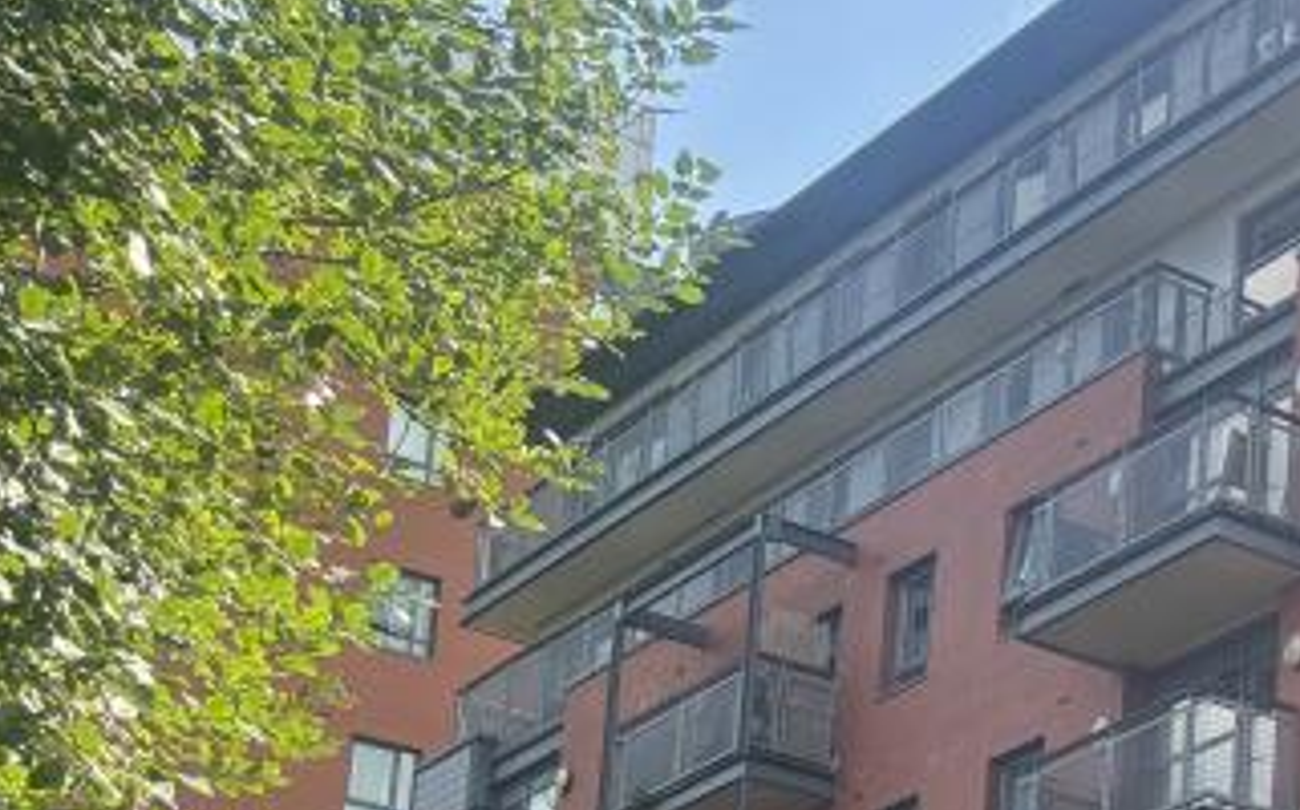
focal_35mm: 88
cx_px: 2029
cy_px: 1227
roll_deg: -0.2
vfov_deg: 13.9
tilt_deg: +11.7
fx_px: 3115
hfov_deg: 19.9
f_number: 1.6
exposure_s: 1/837
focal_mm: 5.96
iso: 50
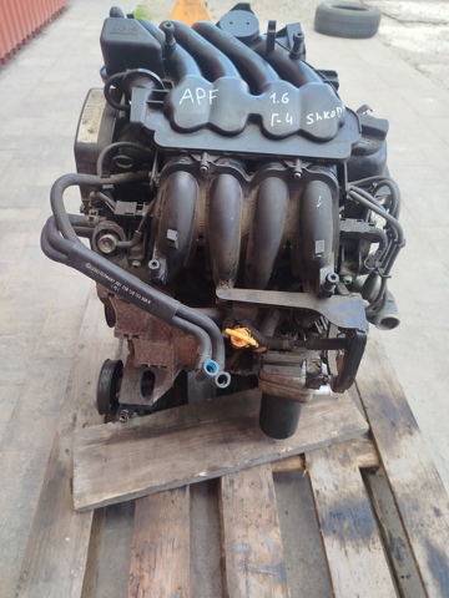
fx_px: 415
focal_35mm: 24
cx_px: 224
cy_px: 299
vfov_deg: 71.6
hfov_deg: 56.8
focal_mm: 5.31
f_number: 1.7
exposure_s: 1/114
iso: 50
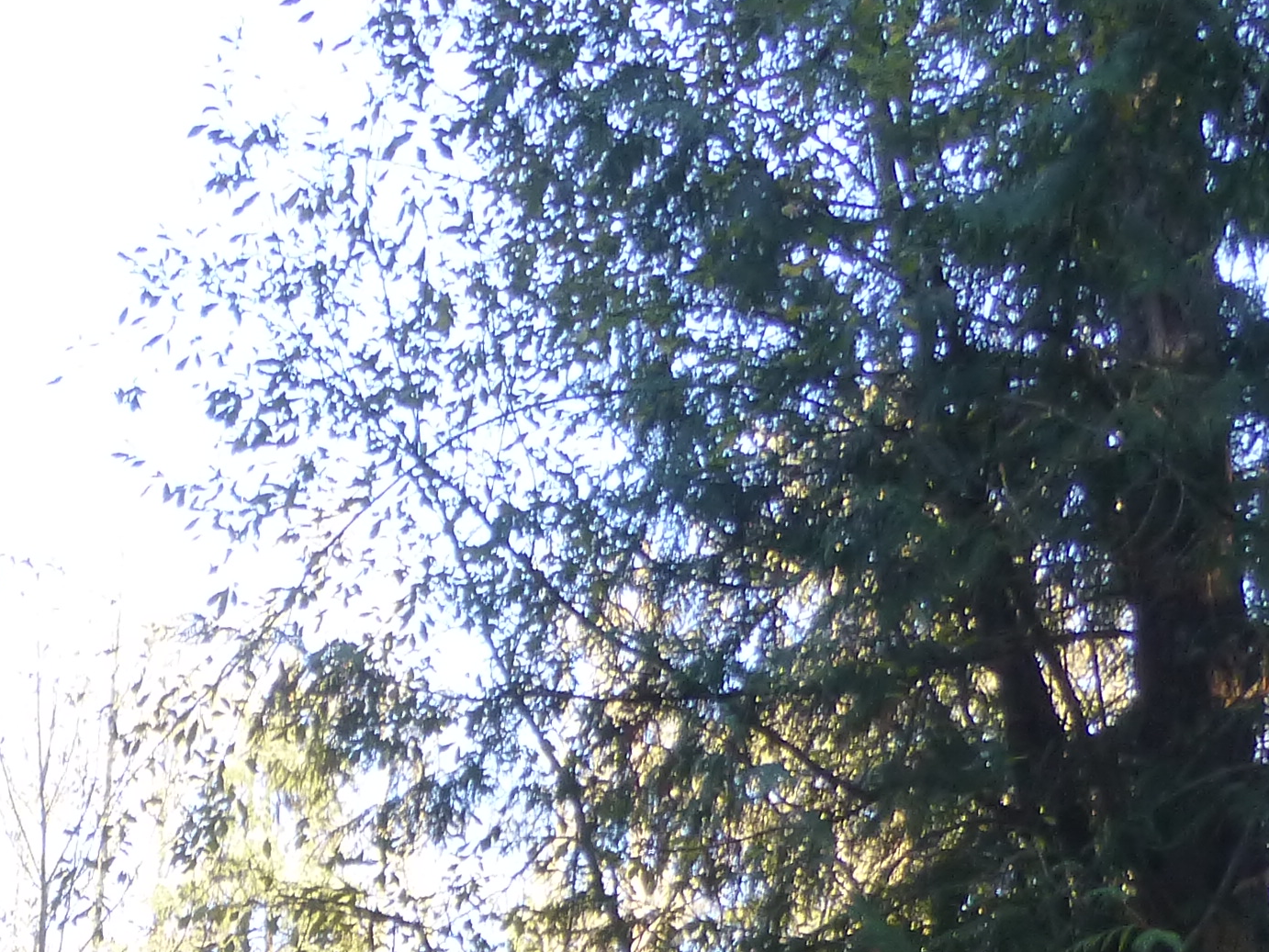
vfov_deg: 17.9
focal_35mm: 75
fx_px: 2750
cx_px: 36
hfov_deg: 24.9
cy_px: 1349
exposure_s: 1/80
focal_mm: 4.3
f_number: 3.3
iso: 160
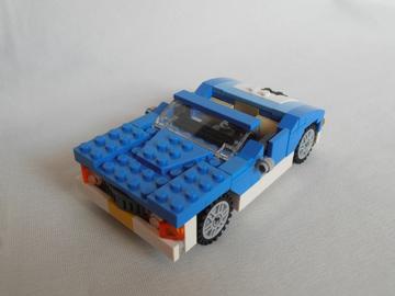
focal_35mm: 37
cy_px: 148
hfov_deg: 50.1
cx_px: 198
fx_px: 422
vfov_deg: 38.7
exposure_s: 1/50
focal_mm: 6.61
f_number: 3.9
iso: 80
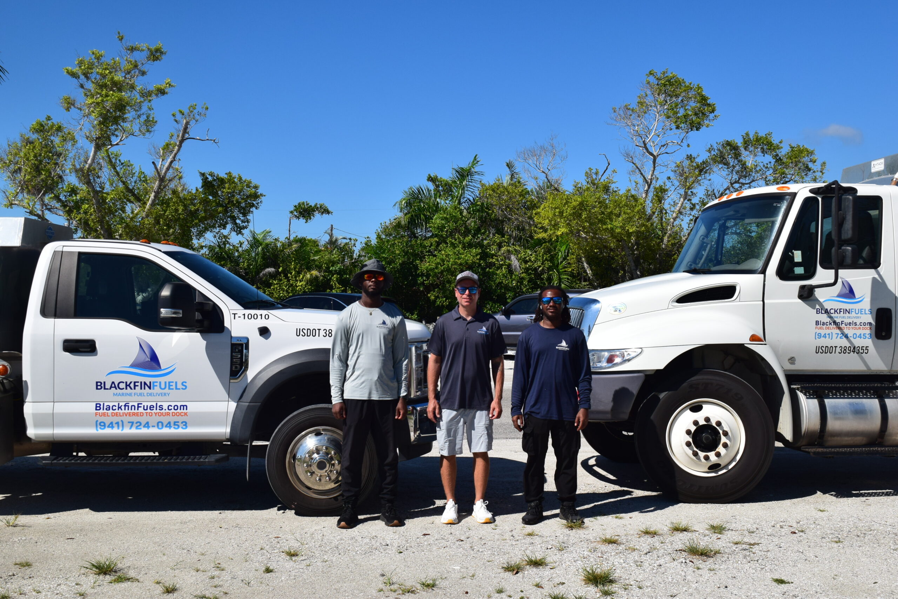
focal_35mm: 39
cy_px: 300
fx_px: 973
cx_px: 449
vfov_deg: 34.2
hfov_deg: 49.5
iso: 200
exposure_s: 1/640
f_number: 11
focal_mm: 26
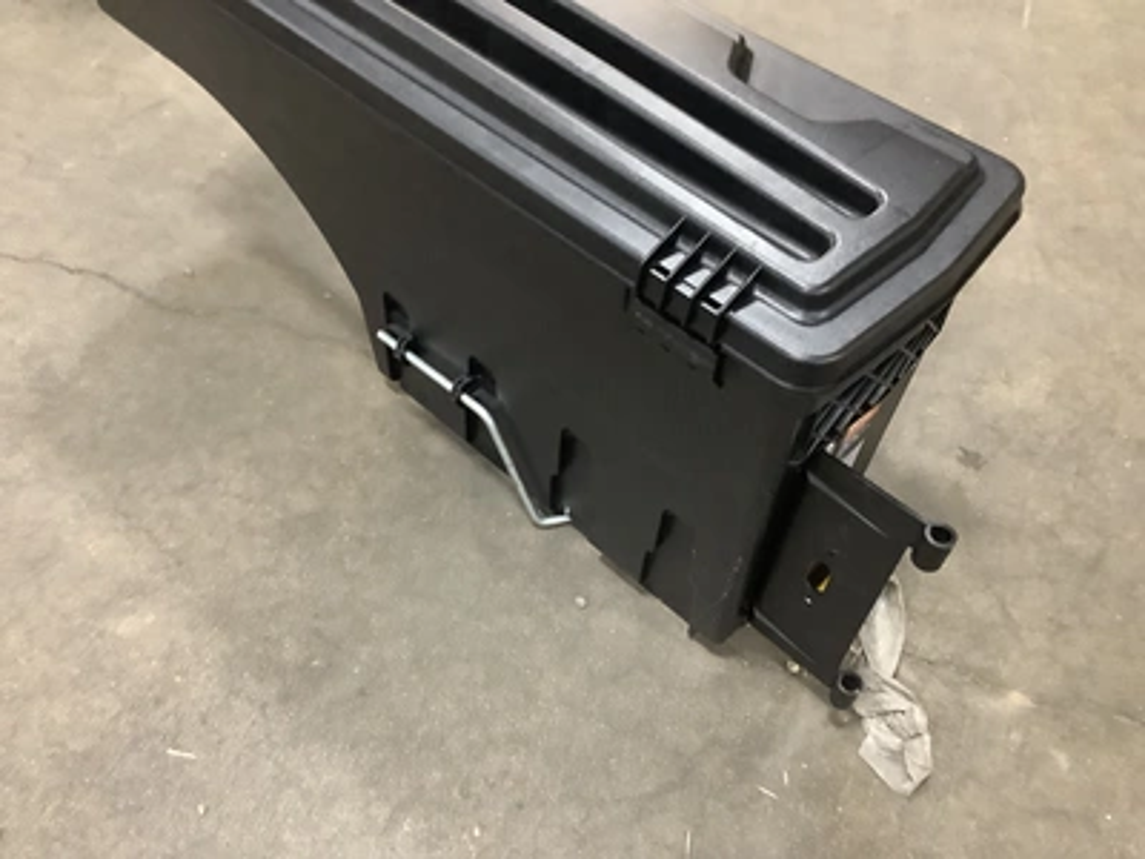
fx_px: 1025
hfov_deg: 58.4
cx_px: 572
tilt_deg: -50.7
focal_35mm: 31
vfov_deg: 45.4
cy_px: 430
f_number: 2.4
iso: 640
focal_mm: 3.3
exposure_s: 1/30
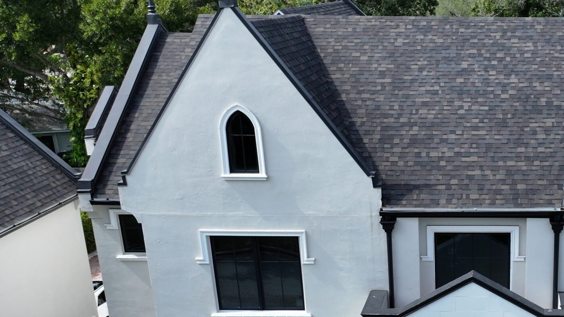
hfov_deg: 40.8
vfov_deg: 24.5
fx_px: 703
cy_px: 305
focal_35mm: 47
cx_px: 495
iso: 130
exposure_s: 1/1600
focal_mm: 12.29
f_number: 2.8
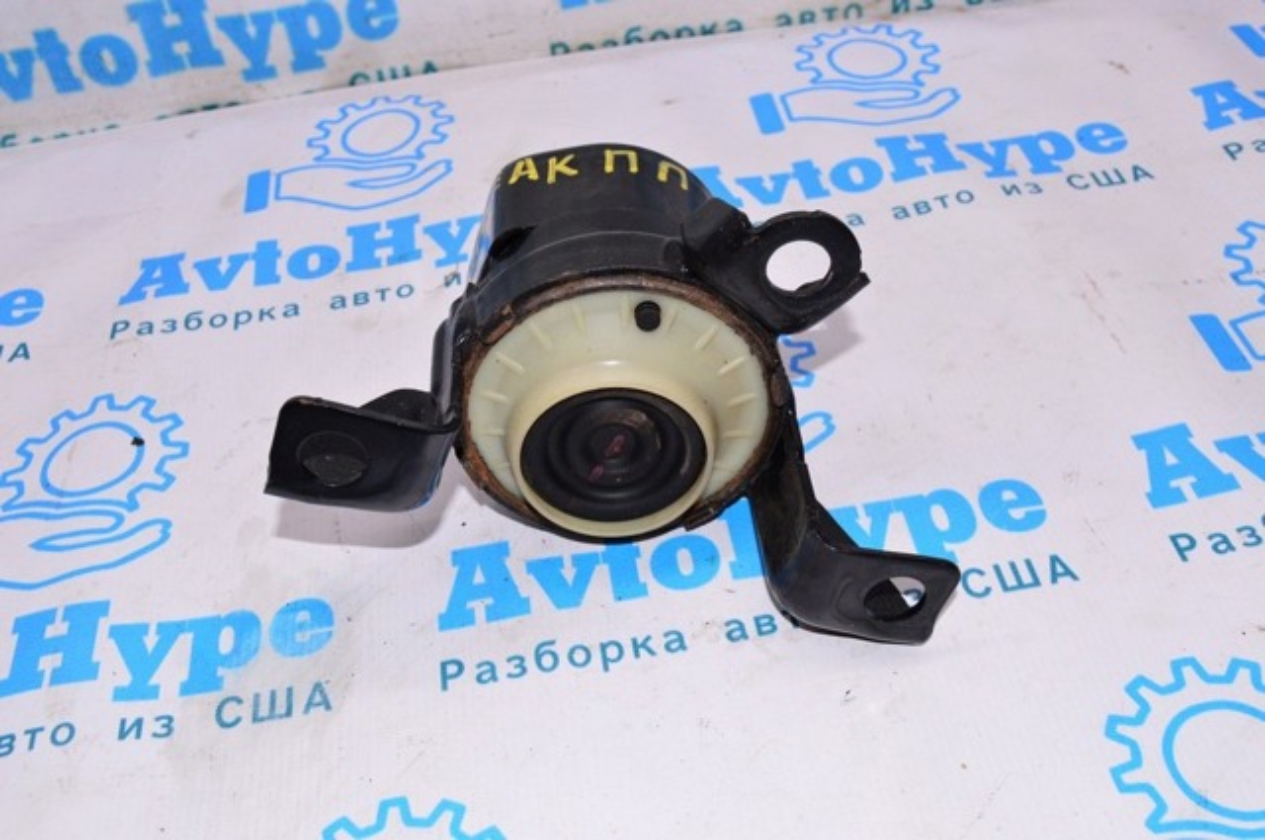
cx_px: 632
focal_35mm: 40
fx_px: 1421
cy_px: 420
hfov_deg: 48.0
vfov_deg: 32.9
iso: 1600
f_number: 8
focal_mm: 27
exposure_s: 1/200
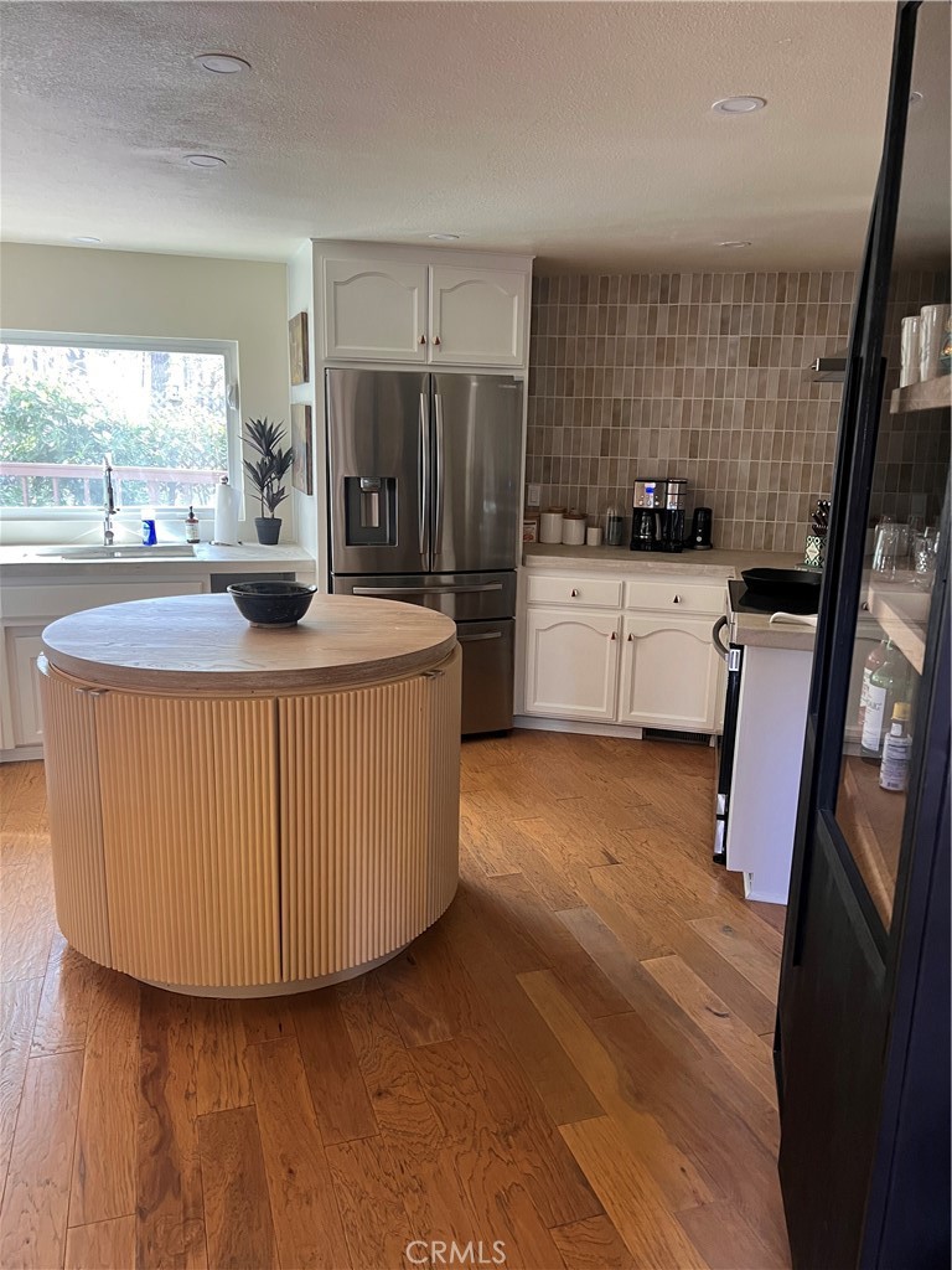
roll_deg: -1.5
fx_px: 953
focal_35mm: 26
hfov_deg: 53.1
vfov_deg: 67.3
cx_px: 476
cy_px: 635
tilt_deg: -12.2
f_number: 1.5
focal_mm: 5.7
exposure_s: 1/60
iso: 320
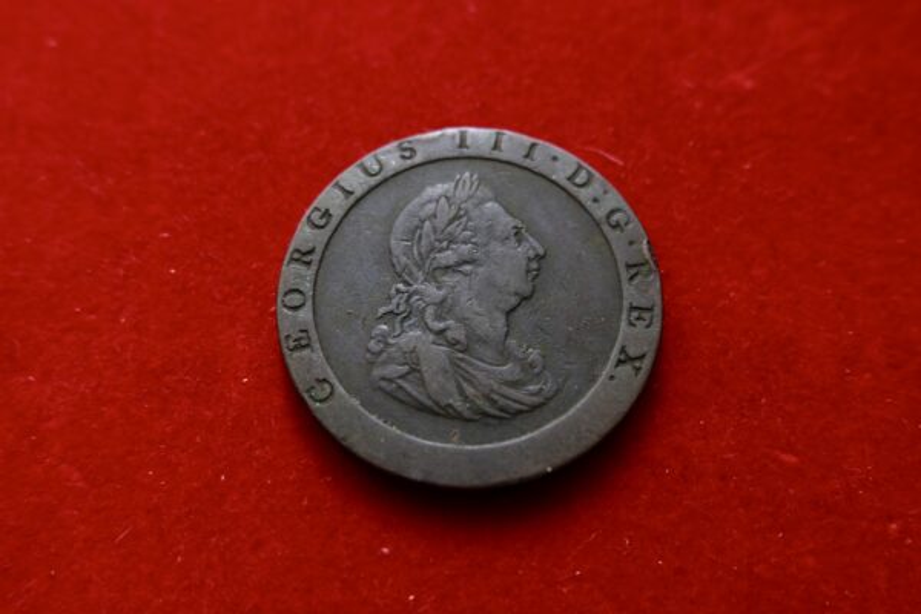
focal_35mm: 23
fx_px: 588
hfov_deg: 76.1
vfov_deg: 55.1
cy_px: 307
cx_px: 460
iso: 160
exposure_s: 1/27
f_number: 3.5
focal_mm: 15.6
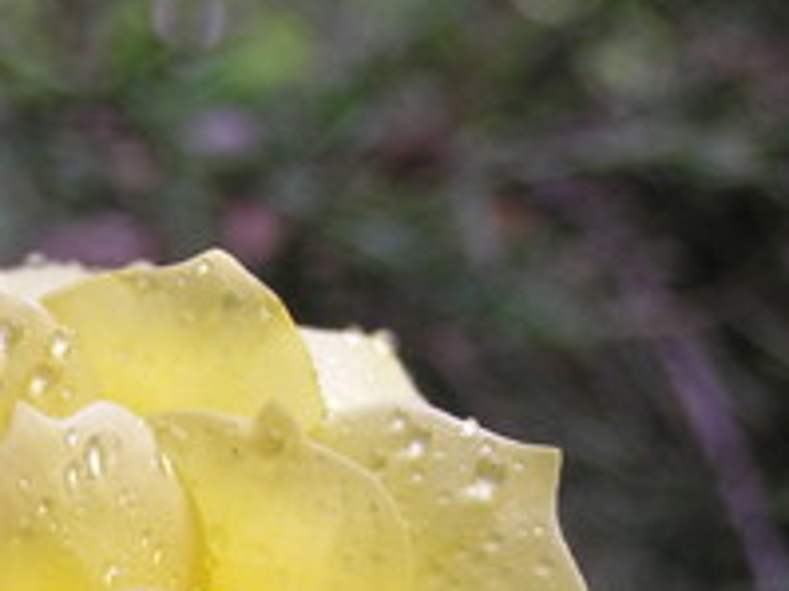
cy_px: 865
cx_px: -63
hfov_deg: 11.5
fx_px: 3850
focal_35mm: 169
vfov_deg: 8.6
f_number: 3.8
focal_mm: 14.2
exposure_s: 1/31.2
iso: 50
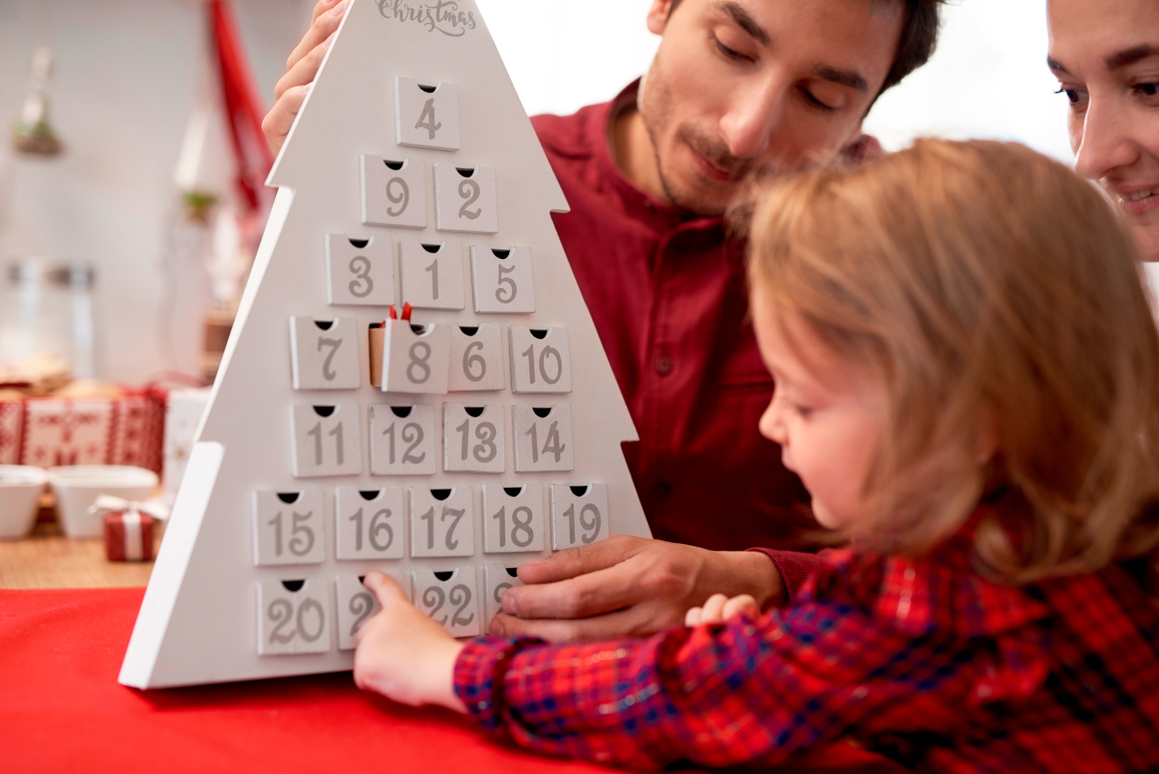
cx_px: 580
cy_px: 387
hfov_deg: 39.6
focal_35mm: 50
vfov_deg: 27.0
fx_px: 1610
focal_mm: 50
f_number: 2.2
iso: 250
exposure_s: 1/100
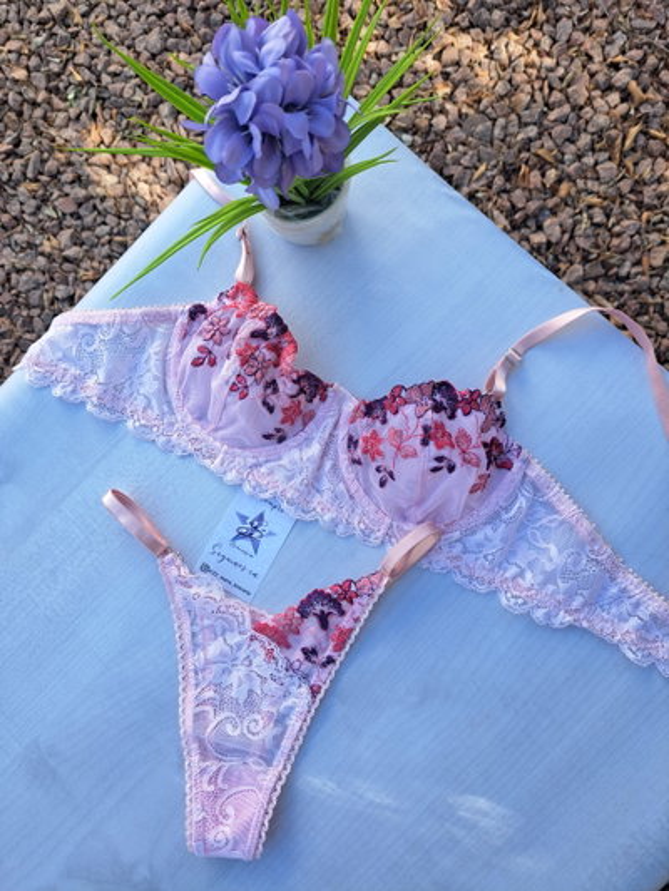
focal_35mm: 24
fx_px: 618
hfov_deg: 56.8
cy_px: 446
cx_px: 334
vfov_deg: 71.6
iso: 50
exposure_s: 1/155
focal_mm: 5.23
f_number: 1.8
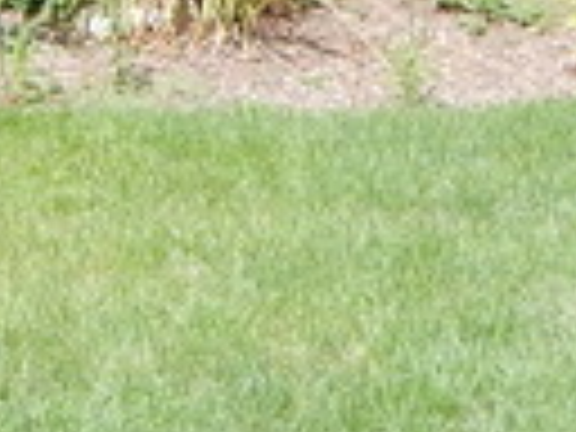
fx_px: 3162
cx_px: -230
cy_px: -166
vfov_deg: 7.7
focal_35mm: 190
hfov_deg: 10.1
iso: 125
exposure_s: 1/500
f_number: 3.4
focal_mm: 6.8
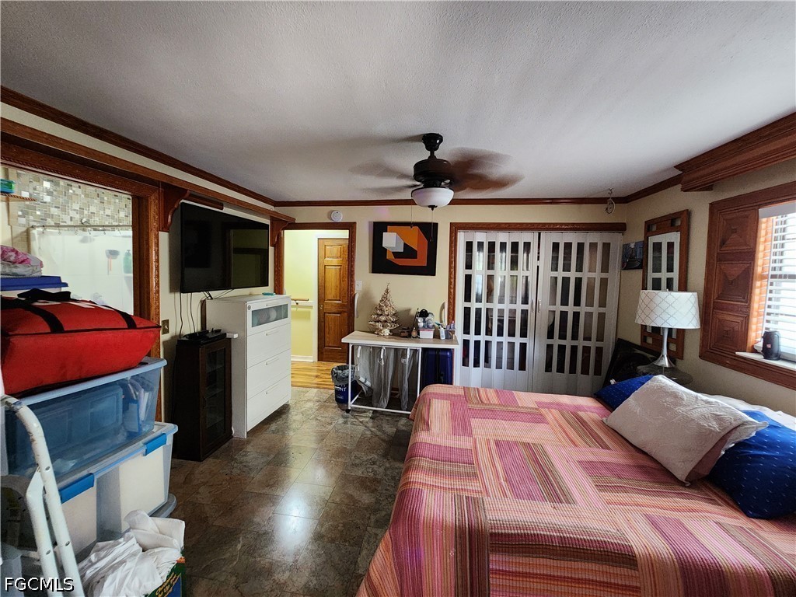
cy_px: 298
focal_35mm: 13
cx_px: 398
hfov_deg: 106.2
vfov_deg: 89.9
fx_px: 299
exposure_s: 1/30
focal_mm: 2.2
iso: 500
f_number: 2.2
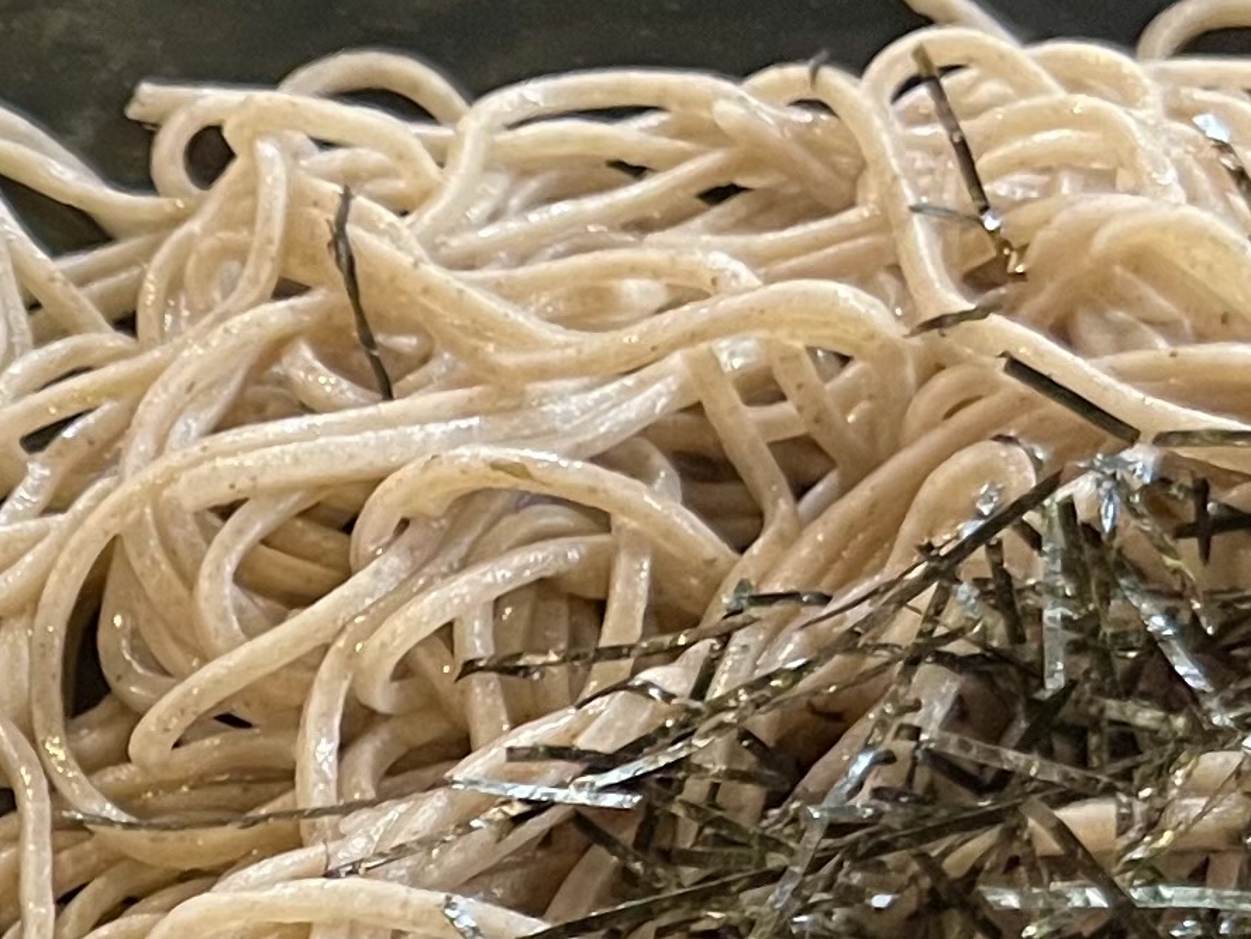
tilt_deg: -56.5
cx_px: -582
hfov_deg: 15.5
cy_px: 1224
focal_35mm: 118
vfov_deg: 12.2
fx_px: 4264
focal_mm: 5.7
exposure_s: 1/50
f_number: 1.5
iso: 400
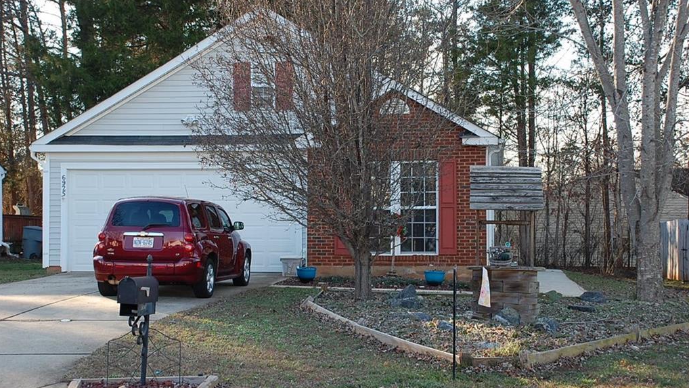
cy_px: 207
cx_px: 343
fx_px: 1096
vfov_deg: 20.1
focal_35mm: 60
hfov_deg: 34.9
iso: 250
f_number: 5.6
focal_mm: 38
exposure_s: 1/125
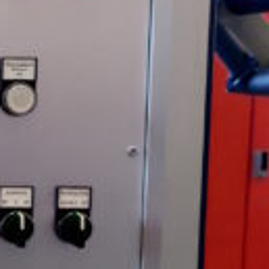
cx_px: -156
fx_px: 730
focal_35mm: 83
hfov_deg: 18.1
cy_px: 128
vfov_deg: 20.9
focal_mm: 5.52
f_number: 1.95
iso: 50
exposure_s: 1/100
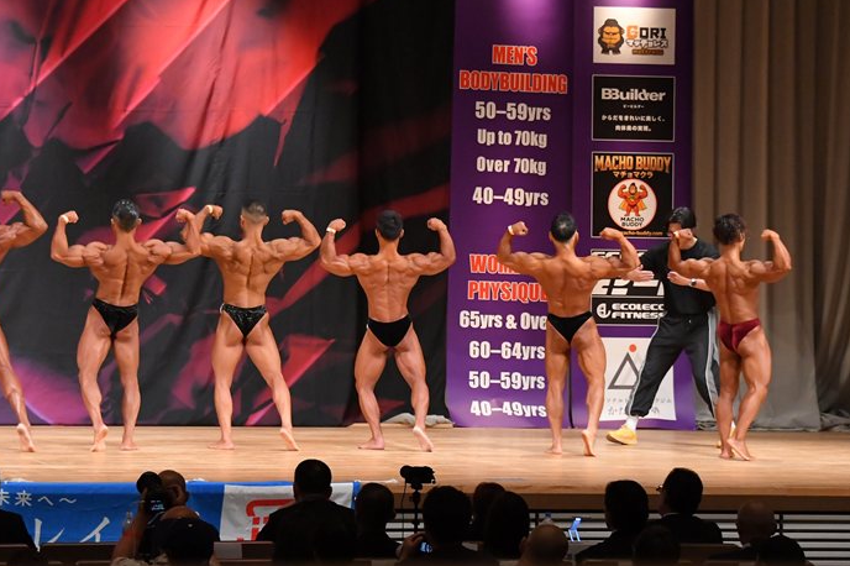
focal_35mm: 152
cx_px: 408
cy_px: 287
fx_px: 3587
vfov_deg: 9.0
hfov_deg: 13.5
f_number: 5.6
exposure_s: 1/400
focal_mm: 90
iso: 6400
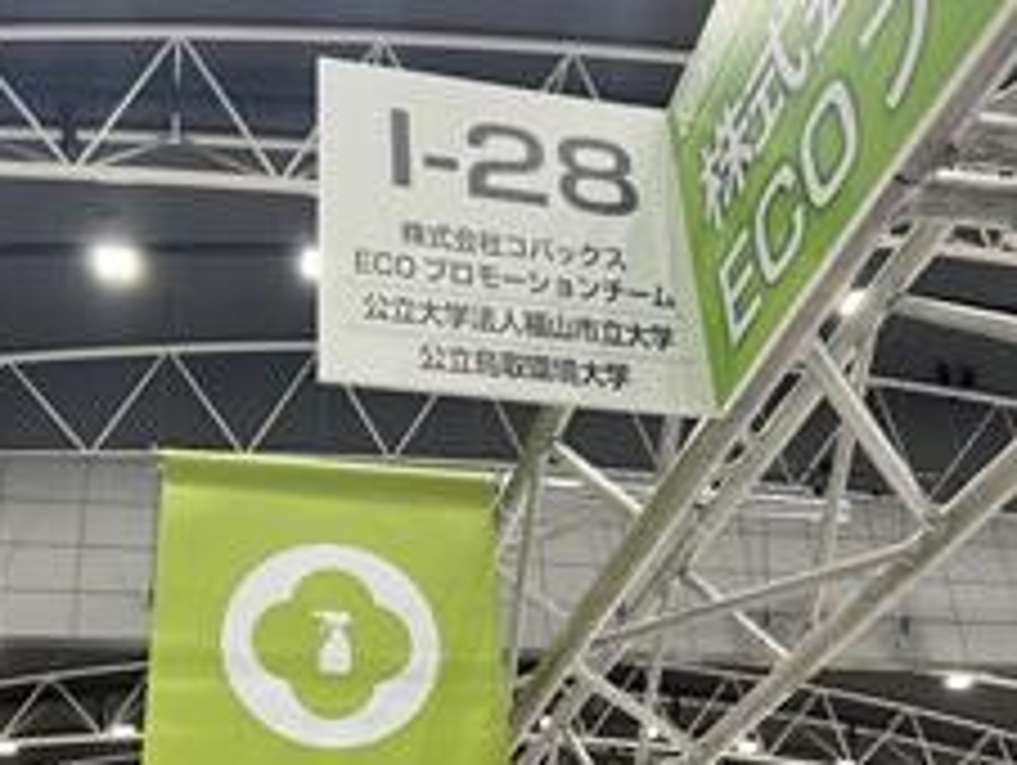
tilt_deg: +30.6
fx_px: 1353
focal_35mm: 46
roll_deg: +4.1
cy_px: 459
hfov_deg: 41.1
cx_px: 446
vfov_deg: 31.5
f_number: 1.5
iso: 100
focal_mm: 5.7
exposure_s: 1/120
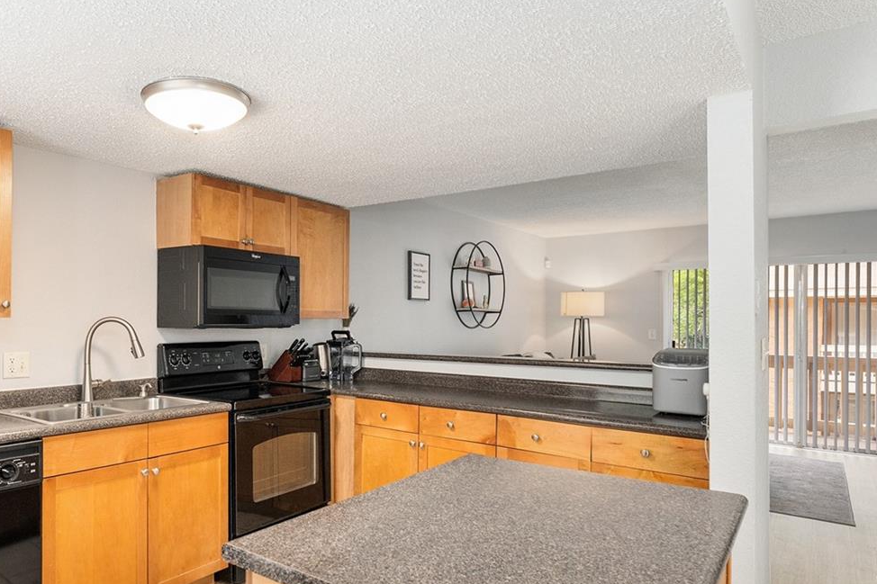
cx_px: 294
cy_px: 325
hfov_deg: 73.8
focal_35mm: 23
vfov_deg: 55.0
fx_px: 560
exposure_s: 1/30
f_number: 7.1
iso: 3200
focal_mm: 14
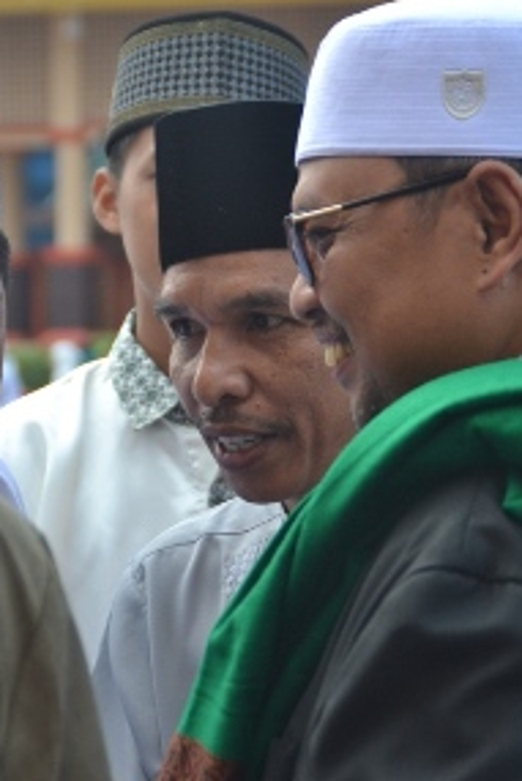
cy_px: 381
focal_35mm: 188
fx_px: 4084
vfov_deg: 10.9
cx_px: 227
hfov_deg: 7.3
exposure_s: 1/320
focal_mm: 80
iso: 400
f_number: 5.6
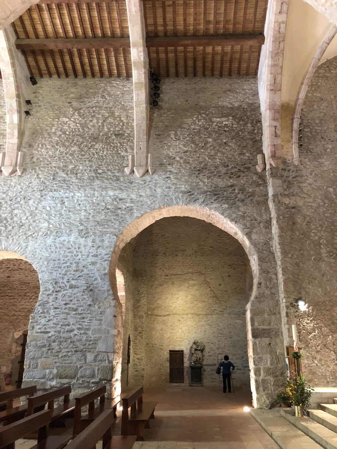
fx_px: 363
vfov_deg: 63.4
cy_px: 224
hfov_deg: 49.7
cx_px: 168
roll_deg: +0.4
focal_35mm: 28
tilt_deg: +20.1
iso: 100
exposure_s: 1/4
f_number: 1.8
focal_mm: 4
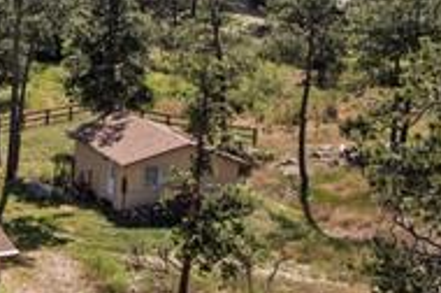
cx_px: -292
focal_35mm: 74
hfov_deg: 21.1
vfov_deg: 18.1
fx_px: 905
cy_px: 45
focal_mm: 8.38
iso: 200
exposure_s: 1/3200
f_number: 2.8
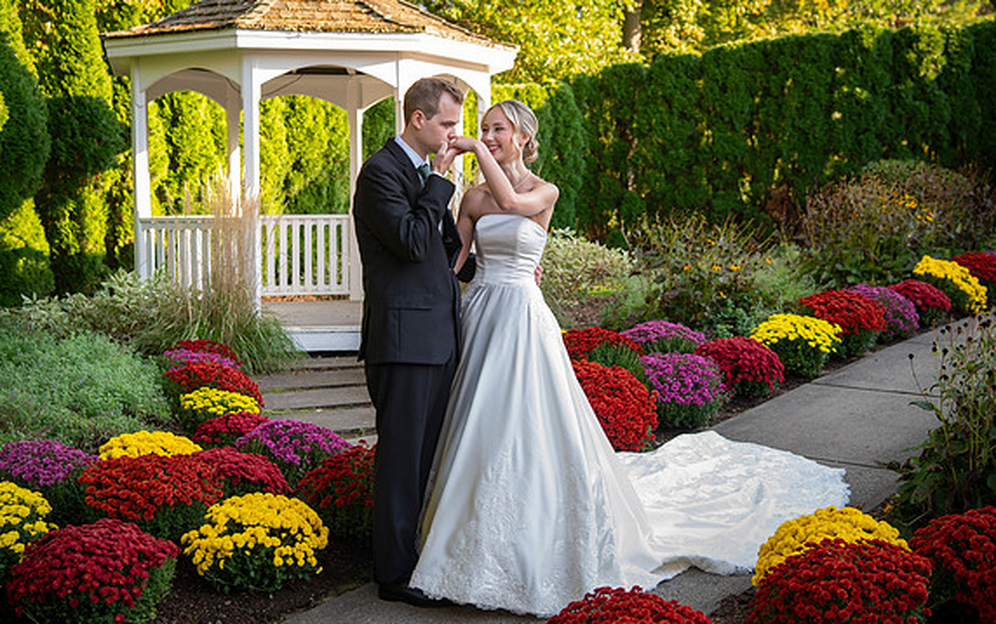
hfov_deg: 39.6
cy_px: 298
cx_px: 495
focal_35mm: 51
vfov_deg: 25.4
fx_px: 1385
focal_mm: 48
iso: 250
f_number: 4
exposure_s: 1/100
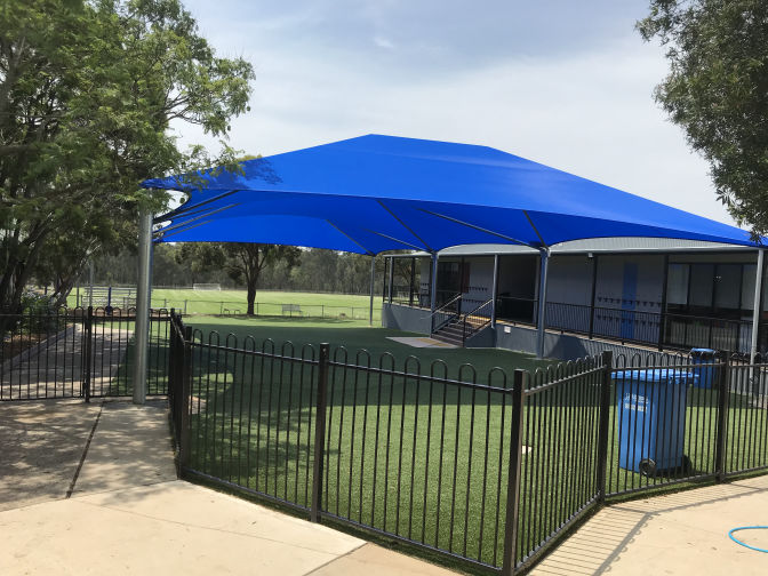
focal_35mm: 28
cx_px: 384
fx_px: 621
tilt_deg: -2.1
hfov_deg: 63.4
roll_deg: -2.5
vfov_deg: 49.7
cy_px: 288
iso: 20
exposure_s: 1/2817
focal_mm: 3.99
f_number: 1.8
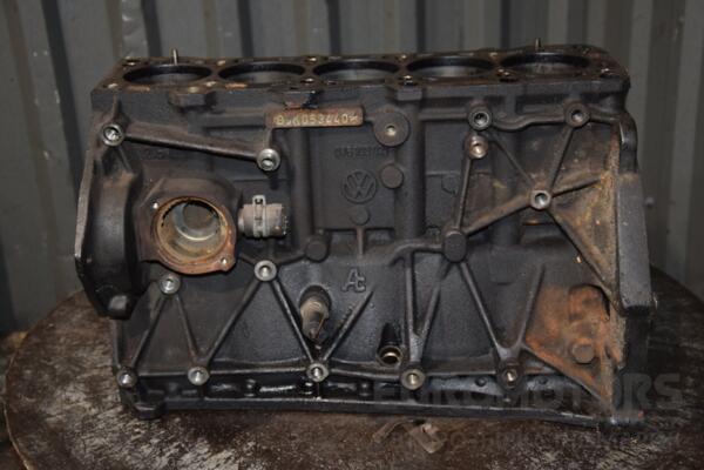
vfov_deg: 25.8
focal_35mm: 52
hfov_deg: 37.9
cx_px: 352
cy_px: 235
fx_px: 1027
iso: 800
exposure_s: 1/60
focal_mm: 35
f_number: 5
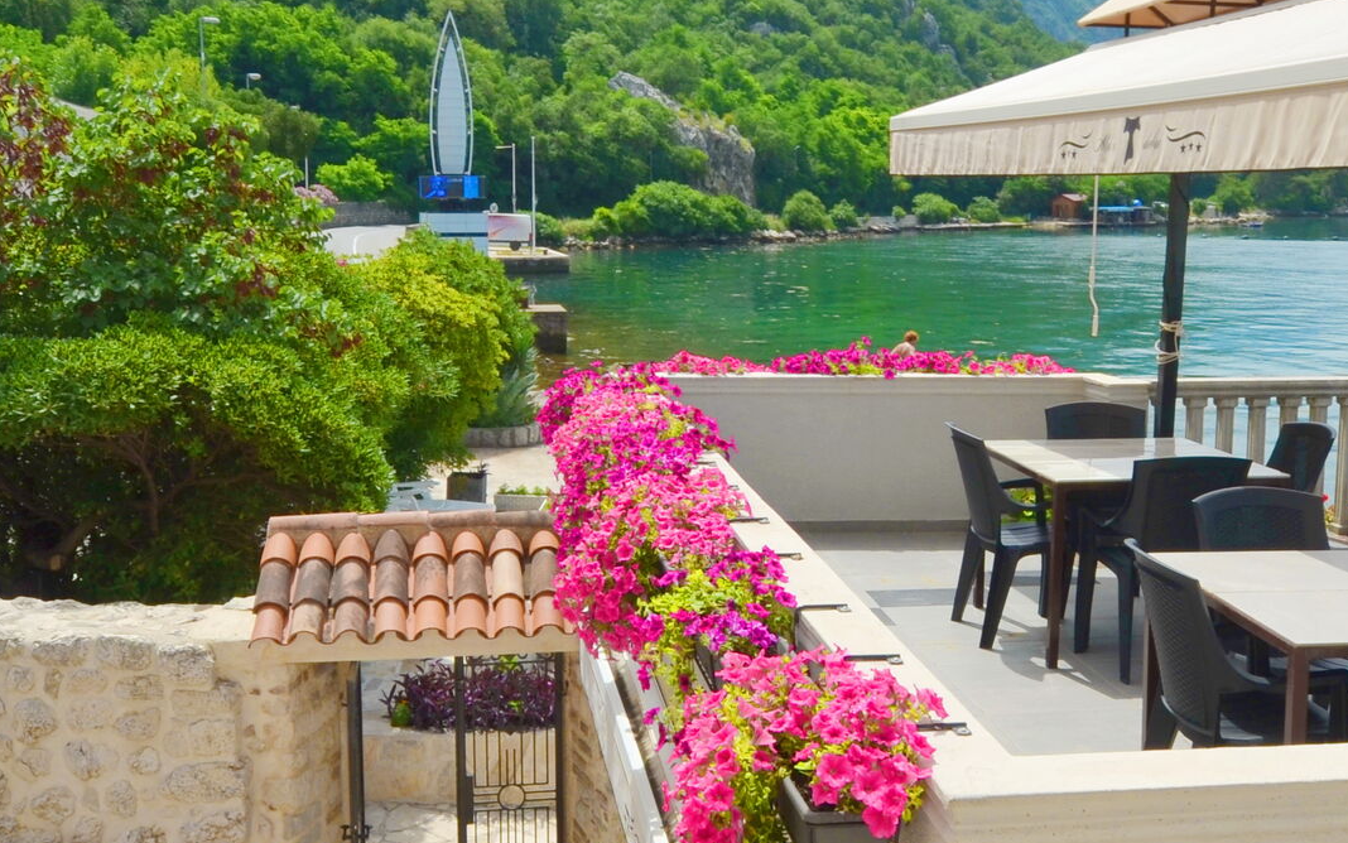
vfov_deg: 32.0
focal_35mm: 40
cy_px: 357
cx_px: 730
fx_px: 1470
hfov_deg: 49.2
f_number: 8
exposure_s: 1/250
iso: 100
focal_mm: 10
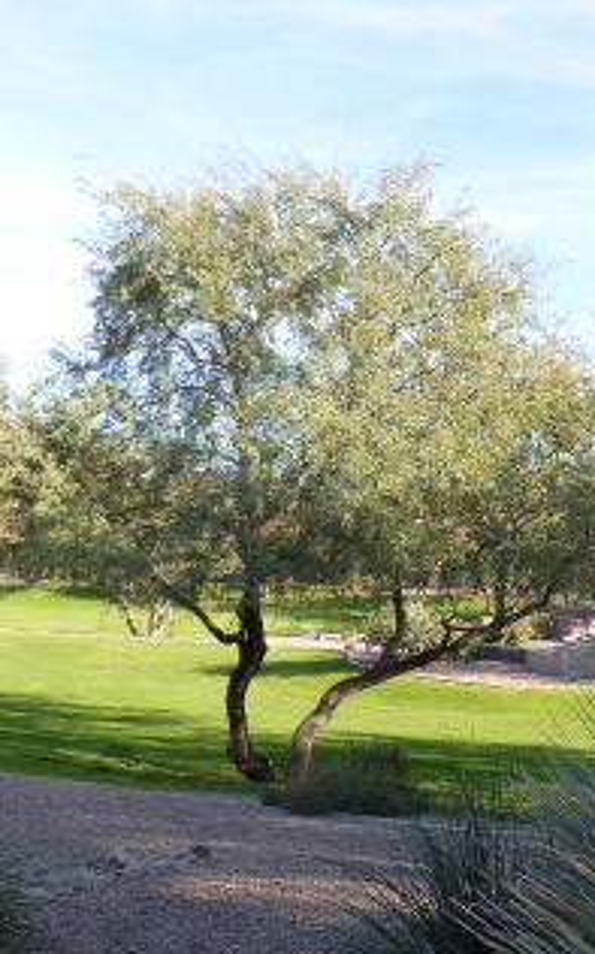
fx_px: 1118
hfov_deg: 28.7
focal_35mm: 43
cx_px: 532
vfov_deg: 46.2
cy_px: 528
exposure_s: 1/500
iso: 160
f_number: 2.8
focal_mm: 3.58
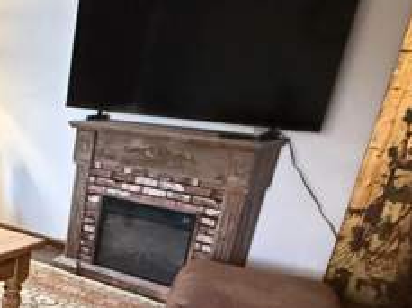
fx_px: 582
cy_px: 324
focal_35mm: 49
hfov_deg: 33.0
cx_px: -63
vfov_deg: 27.5
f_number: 2.2
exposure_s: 1/30
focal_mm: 2.22
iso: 2000
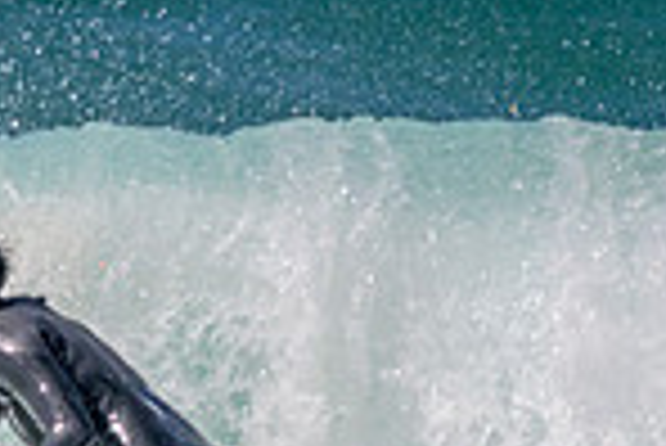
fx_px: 58035
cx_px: -144
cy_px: 556
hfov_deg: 0.7
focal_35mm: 3134
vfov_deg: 0.4
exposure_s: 1/1250
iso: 360
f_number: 11
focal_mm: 800
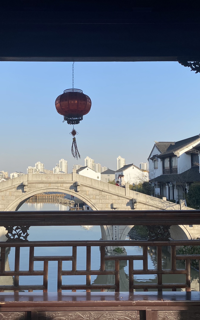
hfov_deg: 34.2
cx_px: 74
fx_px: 323
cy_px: 161
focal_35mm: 37
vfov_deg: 52.8
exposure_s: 1/2183
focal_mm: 4.25
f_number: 1.8
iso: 32
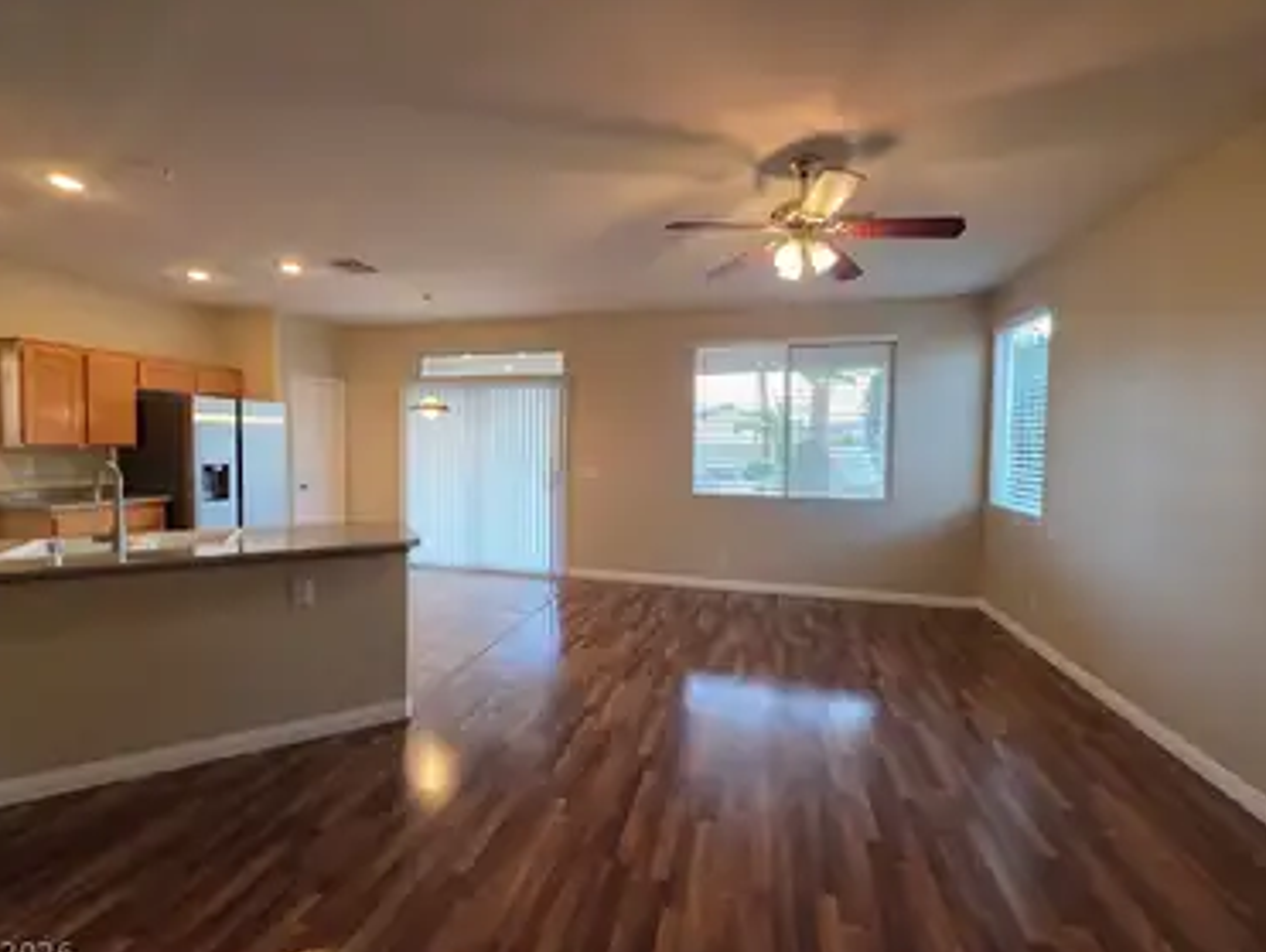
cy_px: 464
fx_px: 513
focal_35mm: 14
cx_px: 611
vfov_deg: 85.8
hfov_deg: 102.0
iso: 250
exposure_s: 1/120
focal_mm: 2.2
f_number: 1.9
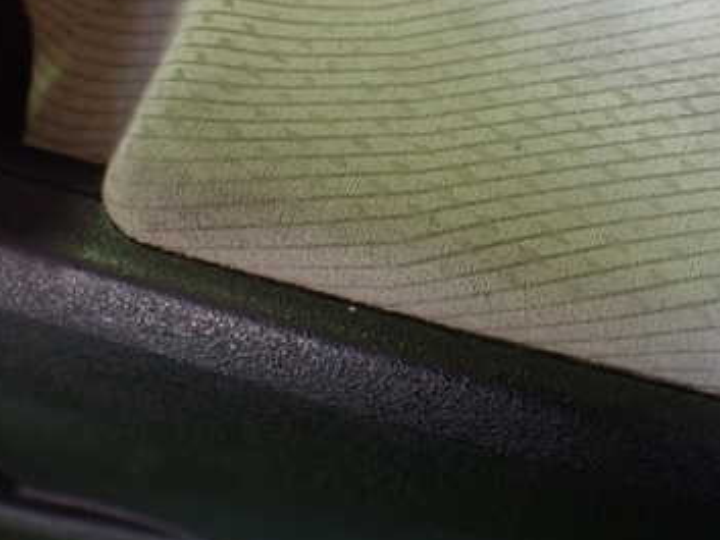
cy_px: 198
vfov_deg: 28.5
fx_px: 1061
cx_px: 467
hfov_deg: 37.2
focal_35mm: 51
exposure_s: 1/60
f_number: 2.3
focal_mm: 5.4
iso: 800
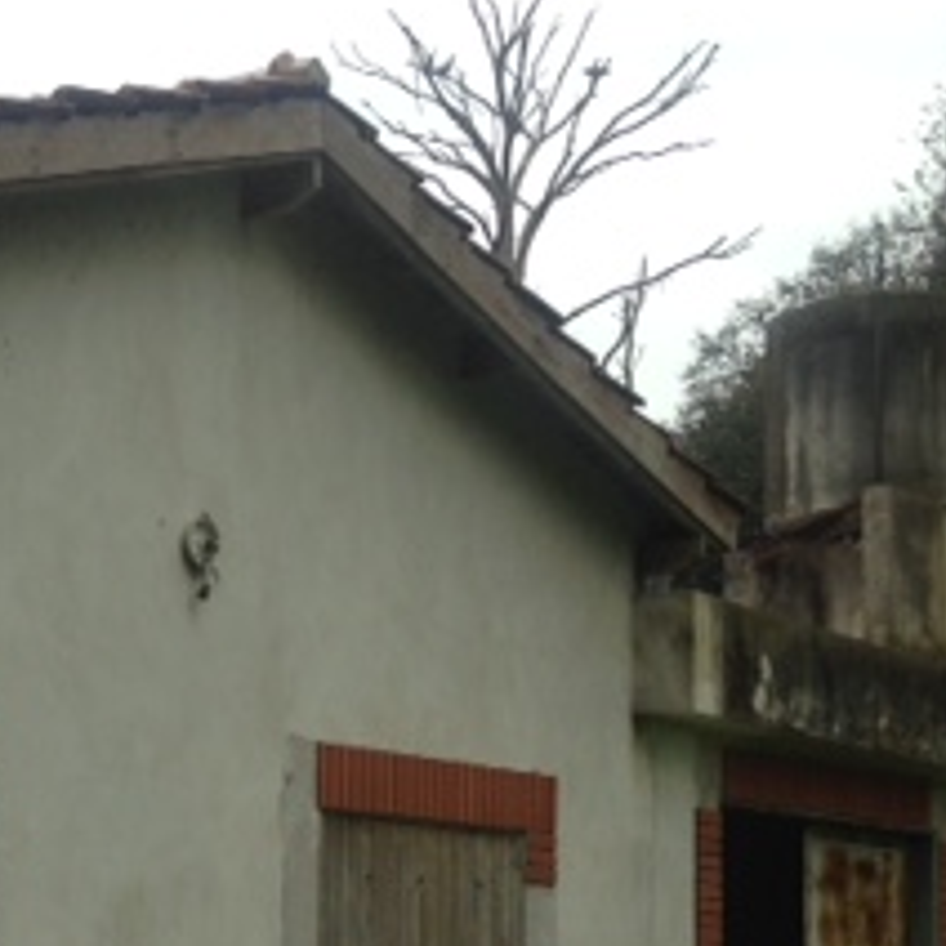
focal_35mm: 88
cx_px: 40
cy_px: 866
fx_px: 2721
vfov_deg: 19.3
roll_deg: -0.2
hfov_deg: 19.3
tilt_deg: +4.8
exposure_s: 1/630
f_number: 2.4
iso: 50
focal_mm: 4.12
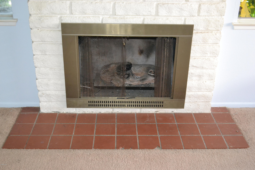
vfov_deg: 29.9
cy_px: 85
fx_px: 319
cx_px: 128
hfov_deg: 43.6
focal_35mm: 45
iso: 2500
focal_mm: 30
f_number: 4.5
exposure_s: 1/60
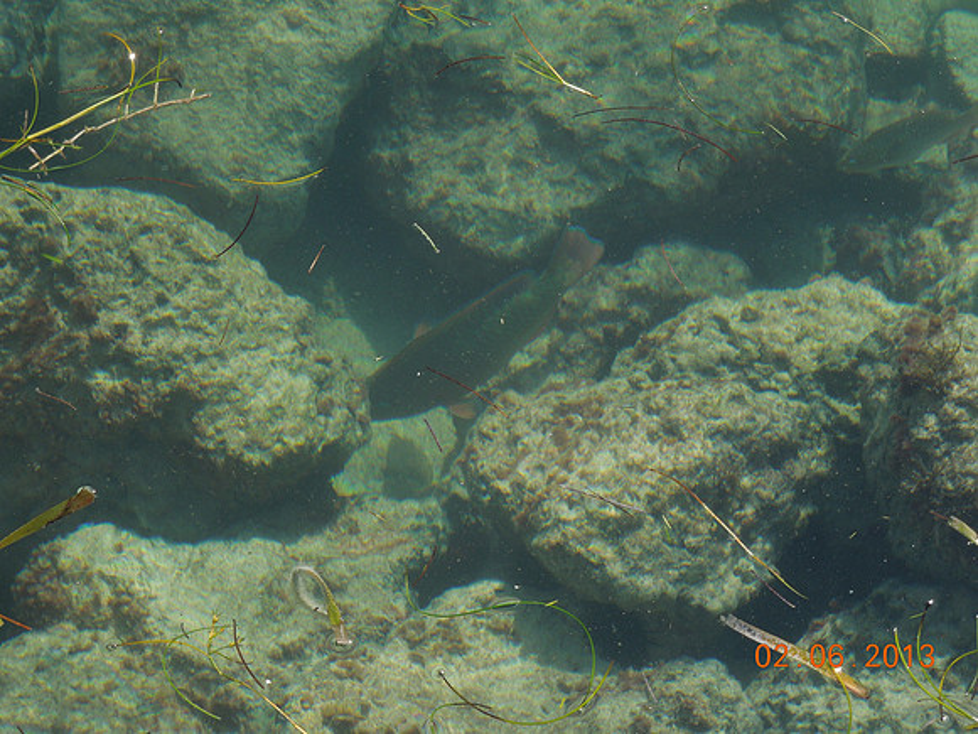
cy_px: 367
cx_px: 489
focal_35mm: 119
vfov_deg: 12.5
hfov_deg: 16.6
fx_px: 3362
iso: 100
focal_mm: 21.5
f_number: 4.8
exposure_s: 1/320
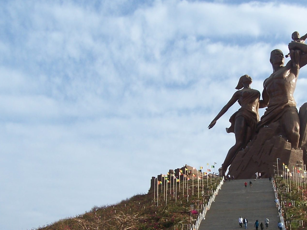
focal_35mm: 61
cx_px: 236
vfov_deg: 23.9
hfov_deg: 31.0
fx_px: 541
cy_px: 155
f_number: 4
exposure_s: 1/500
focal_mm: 6.3
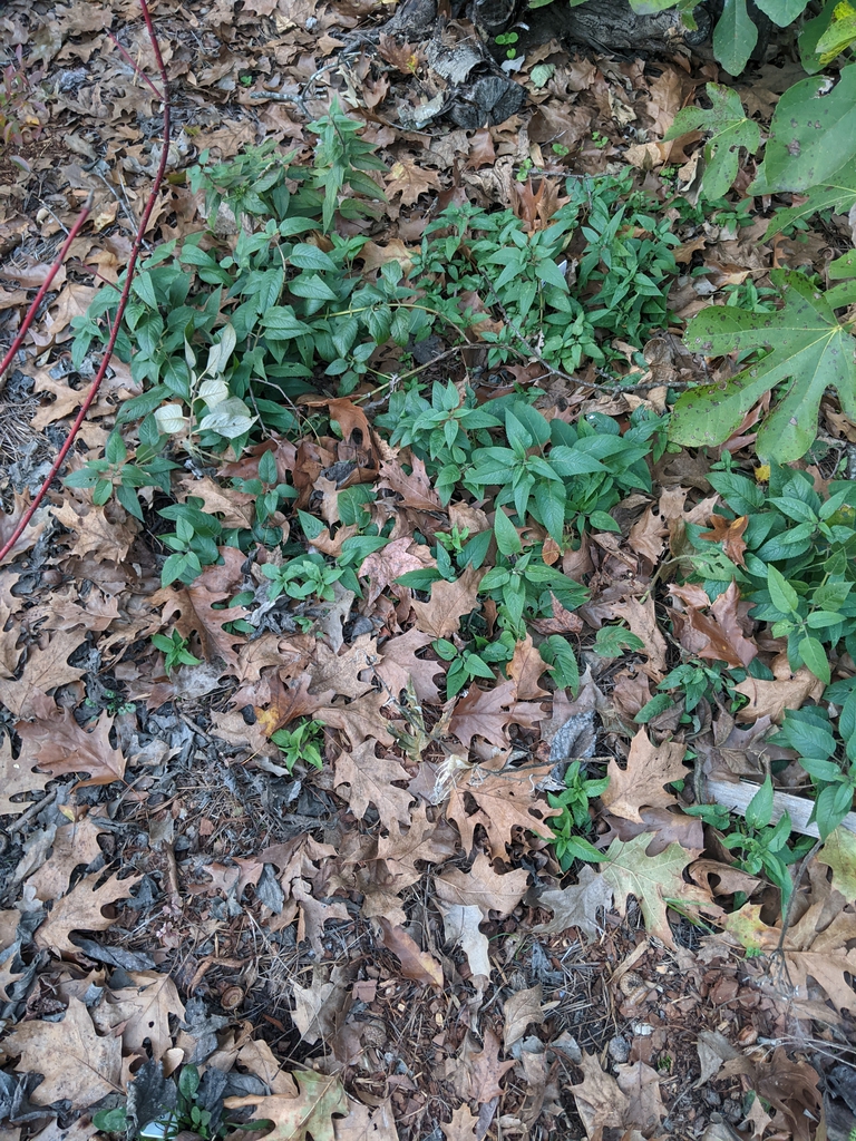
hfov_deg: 51.4
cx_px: 428
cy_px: 570
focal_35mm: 27
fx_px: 890
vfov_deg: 65.3
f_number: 1.8
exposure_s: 1/60
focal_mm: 4.44
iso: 227
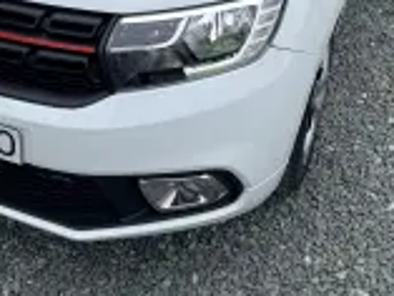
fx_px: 626
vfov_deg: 24.7
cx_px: 113
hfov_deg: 34.4
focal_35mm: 55
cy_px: -35
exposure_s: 1/4405
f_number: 1.78
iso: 80
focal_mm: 6.76
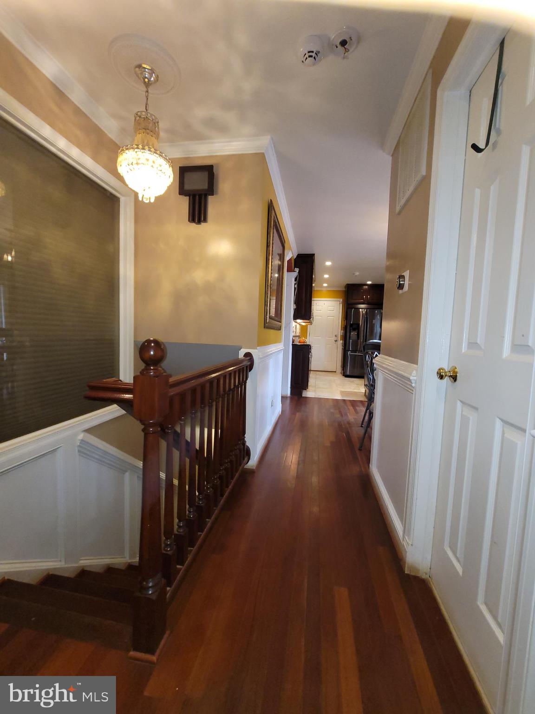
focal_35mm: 13
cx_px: 268
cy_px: 357
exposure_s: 1/39
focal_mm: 2.2
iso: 320
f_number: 2.2
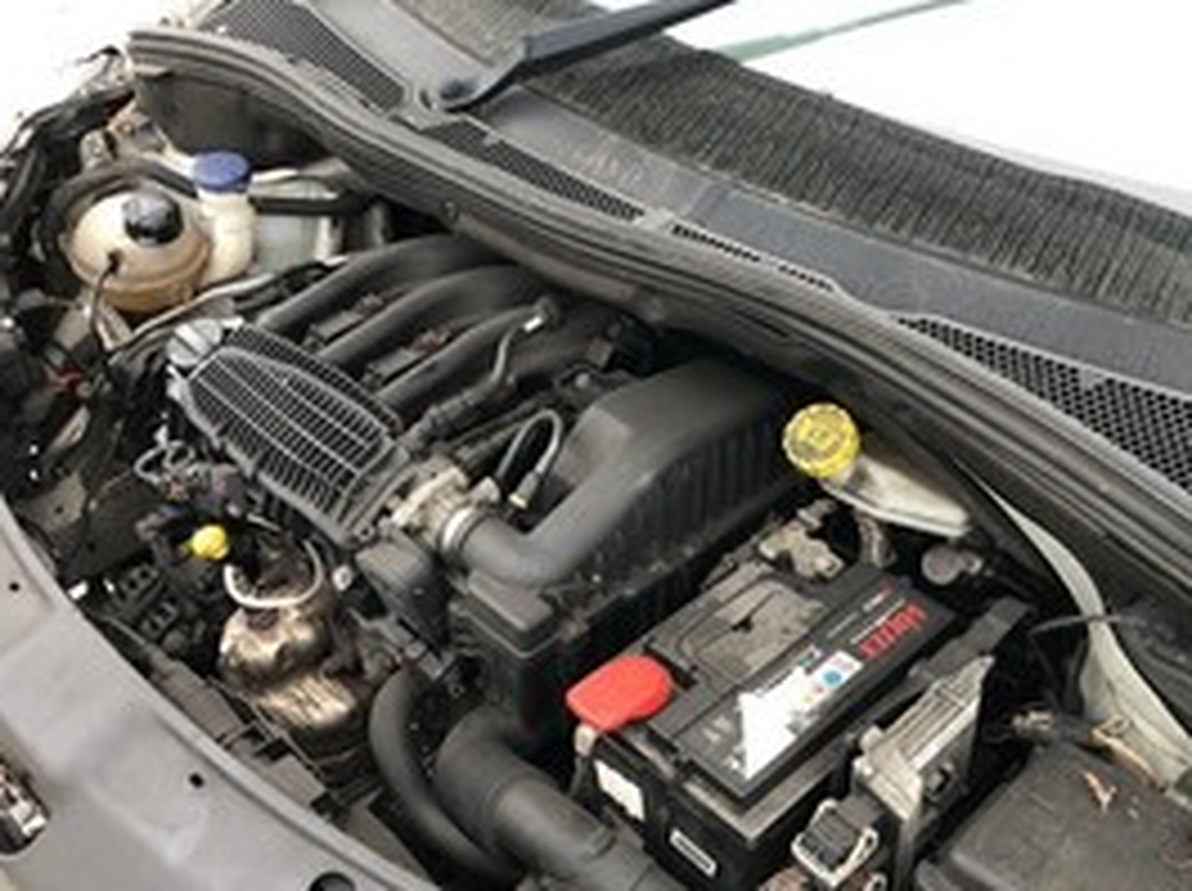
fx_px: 1272
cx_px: 580
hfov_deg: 50.2
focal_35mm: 37
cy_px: 580
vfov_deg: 38.2
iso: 25
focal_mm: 4
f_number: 1.8
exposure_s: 1/40
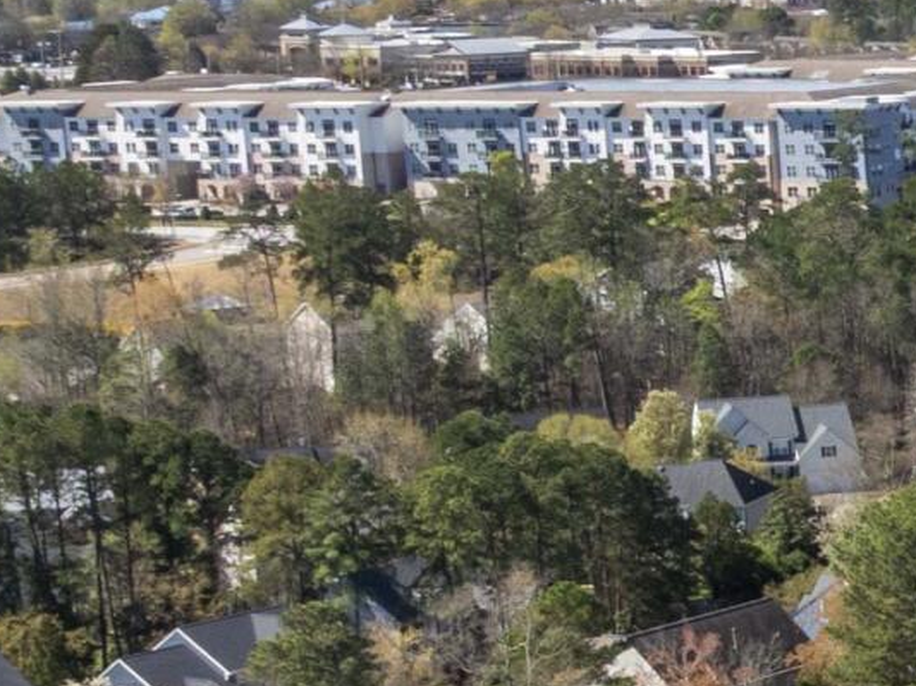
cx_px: 2196
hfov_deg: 11.9
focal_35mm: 135
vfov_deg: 10.9
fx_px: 3570
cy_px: 700
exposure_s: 1/120
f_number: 11
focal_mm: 12.29
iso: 100
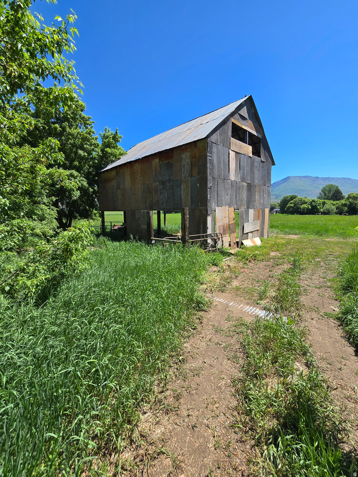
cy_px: 238
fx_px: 179
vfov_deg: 106.2
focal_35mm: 13
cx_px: 179
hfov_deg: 89.9
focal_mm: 2.2
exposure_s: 1/1737
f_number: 2.2
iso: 50
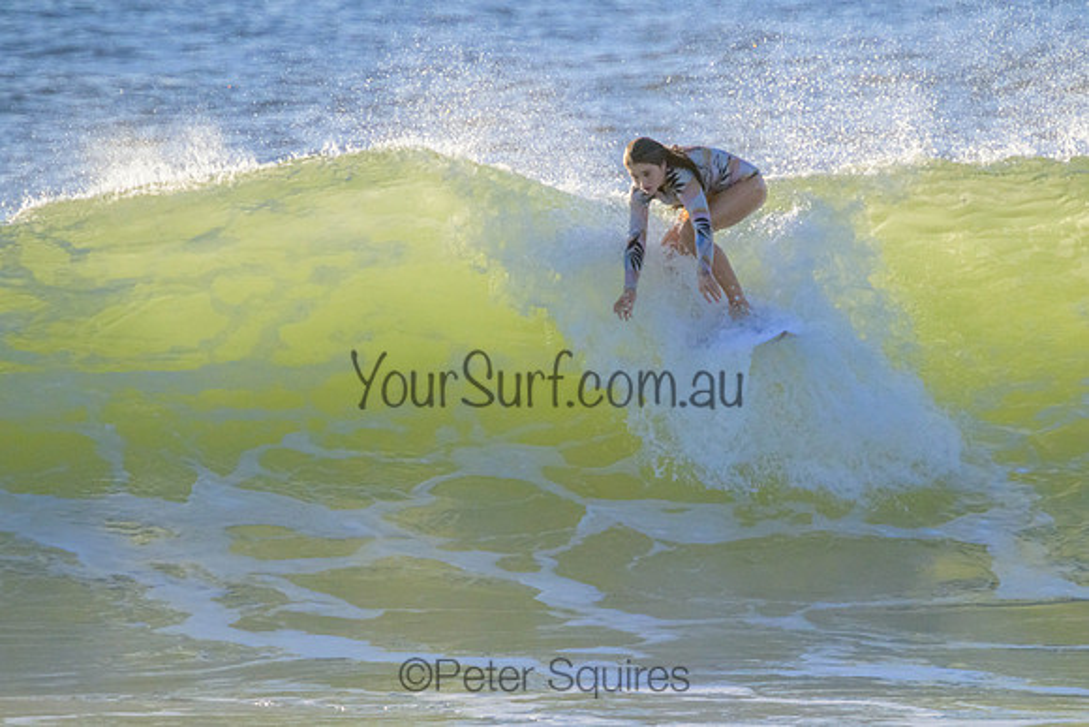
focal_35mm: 1098
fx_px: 33221
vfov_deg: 1.3
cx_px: 677
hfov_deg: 1.9
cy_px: 376
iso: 1400
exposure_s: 1/2000
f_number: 11
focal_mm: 800
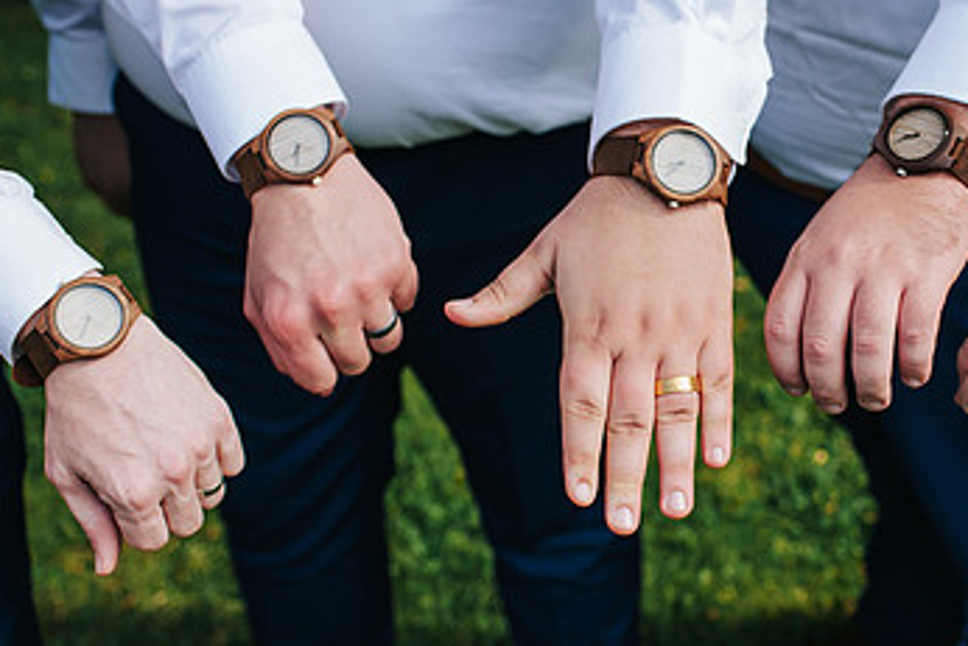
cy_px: 270
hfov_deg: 31.4
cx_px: 717
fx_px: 1695
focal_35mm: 63
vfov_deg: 21.6
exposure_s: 1/1000
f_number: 3.2
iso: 220
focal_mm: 35
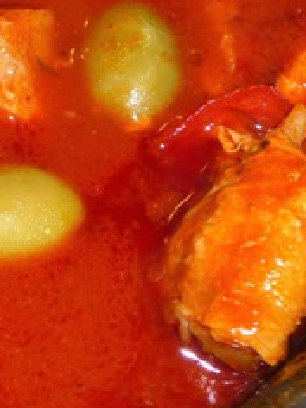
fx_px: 1532
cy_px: 24
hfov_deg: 10.9
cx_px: -192
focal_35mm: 130
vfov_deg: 15.0
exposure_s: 1/30
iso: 100
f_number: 4.2
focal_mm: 8
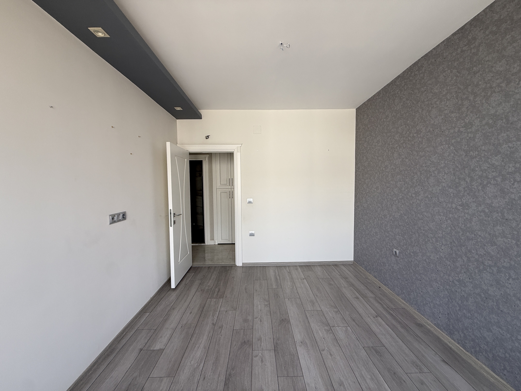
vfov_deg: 85.7
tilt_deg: -1.8
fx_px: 211
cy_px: 196
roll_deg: +0.4
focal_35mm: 14
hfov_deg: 102.1
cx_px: 260
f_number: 2.2
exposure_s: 1/99
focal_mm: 2.22
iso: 100
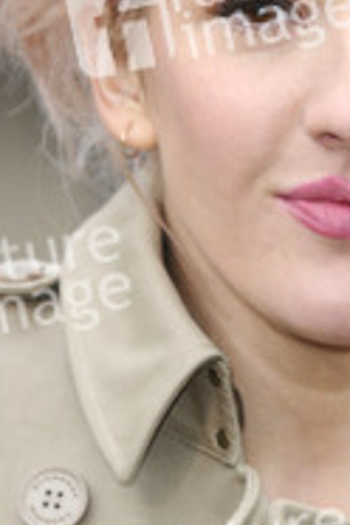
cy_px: 152
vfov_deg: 3.5
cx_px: 295
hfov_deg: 2.3
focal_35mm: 596
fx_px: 8692
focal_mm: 185
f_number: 4.5
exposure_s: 1/160
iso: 320
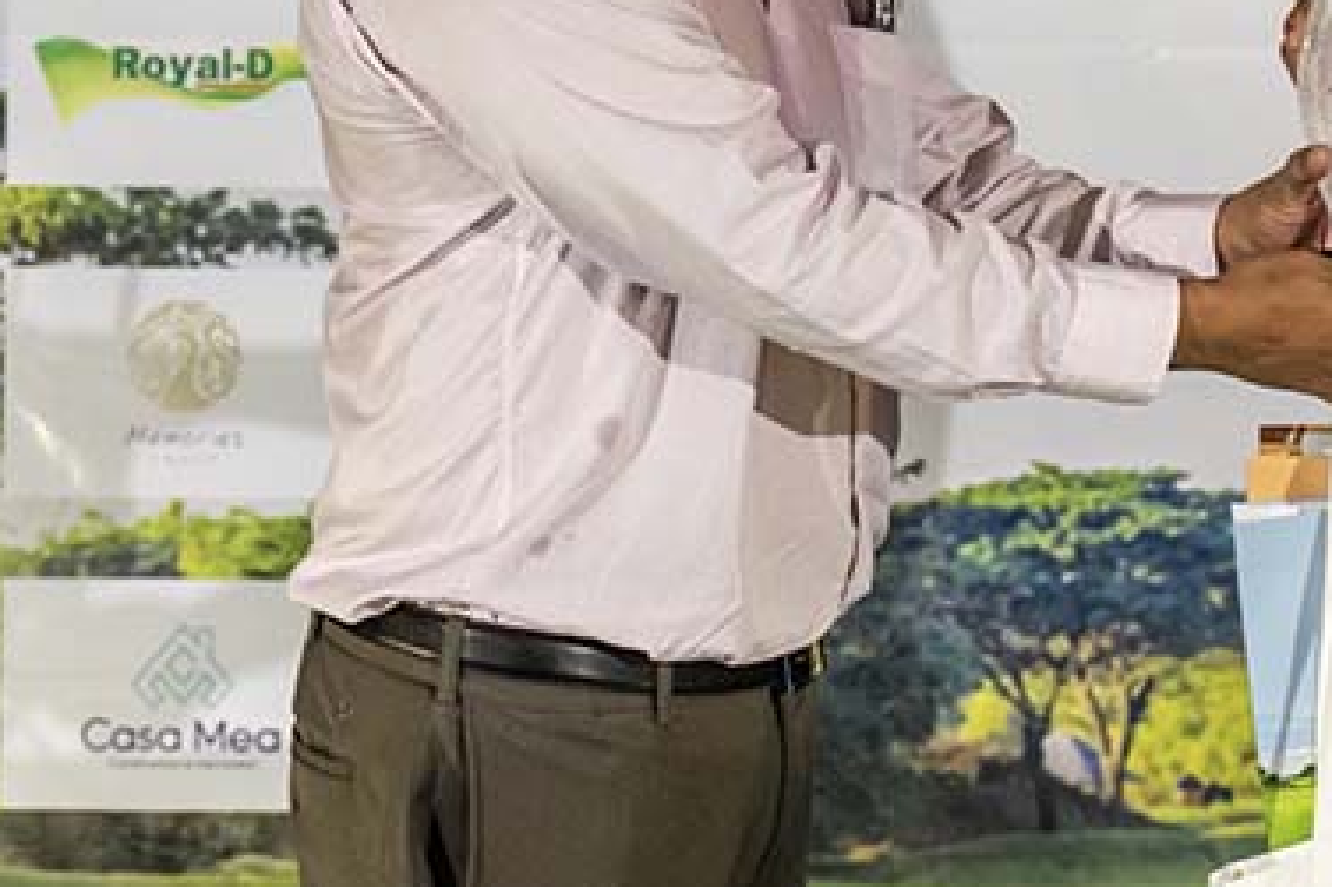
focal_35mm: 112
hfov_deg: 18.0
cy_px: 35
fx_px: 4142
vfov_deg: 12.1
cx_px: 1177
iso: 2000
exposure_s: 1/200
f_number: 5
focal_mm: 44
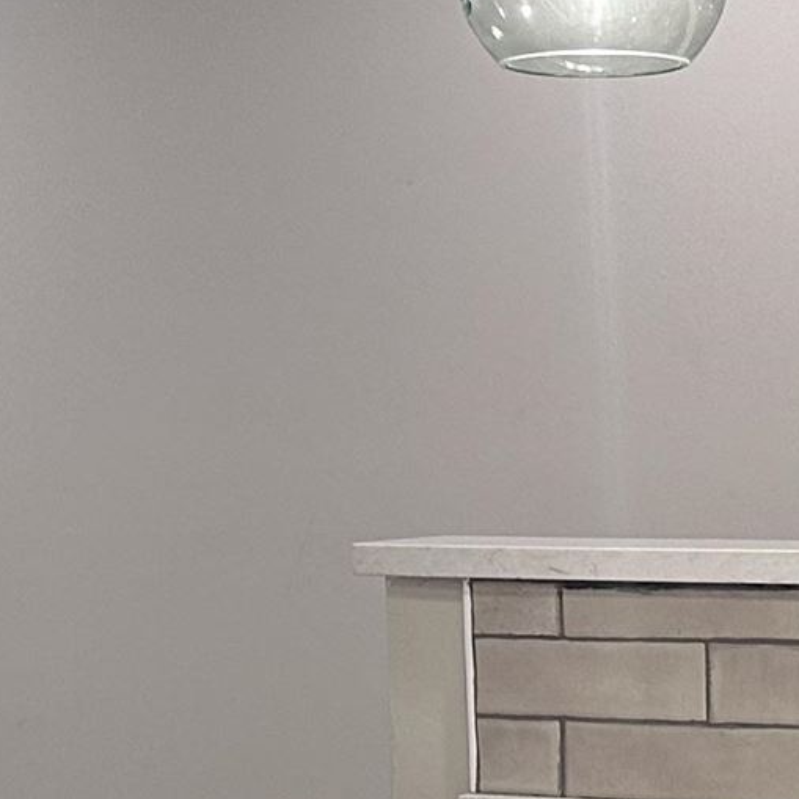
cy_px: 1064
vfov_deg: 13.1
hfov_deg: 13.5
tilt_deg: -10.9
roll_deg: +0.4
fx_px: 3343
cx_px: 667
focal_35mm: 128
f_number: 1.78
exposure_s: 1/60
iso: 160
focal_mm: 6.86
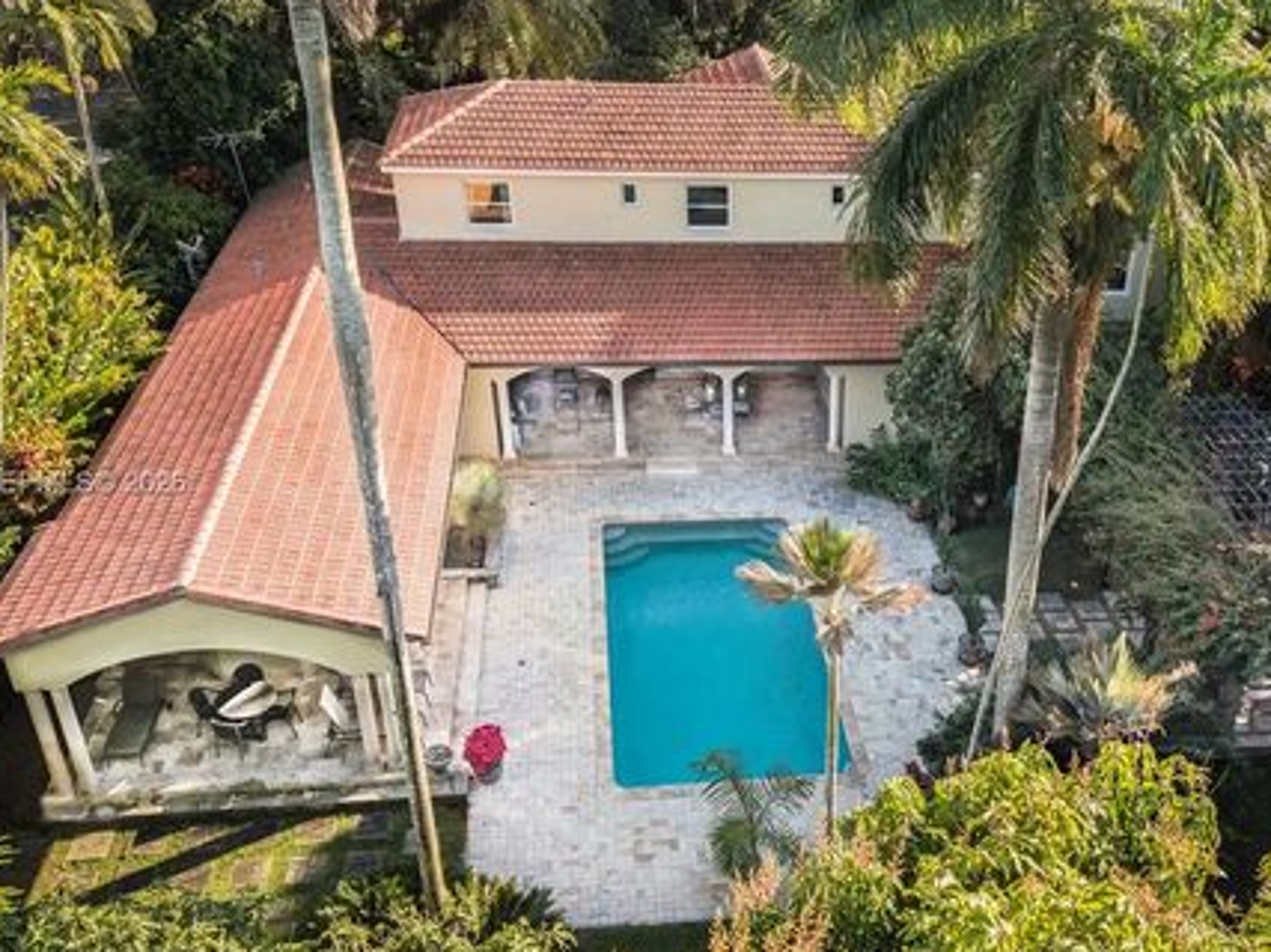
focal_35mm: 36
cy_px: 485
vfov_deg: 39.6
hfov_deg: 51.0
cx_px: 768
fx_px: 1321
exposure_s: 1/1500
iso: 290
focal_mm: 8.67
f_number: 1.8
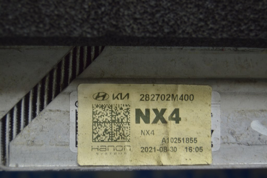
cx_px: 134
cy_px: 89
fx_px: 611
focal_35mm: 82
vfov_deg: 16.5
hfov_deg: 24.6
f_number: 5.6
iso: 400
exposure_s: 1/20
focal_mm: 55
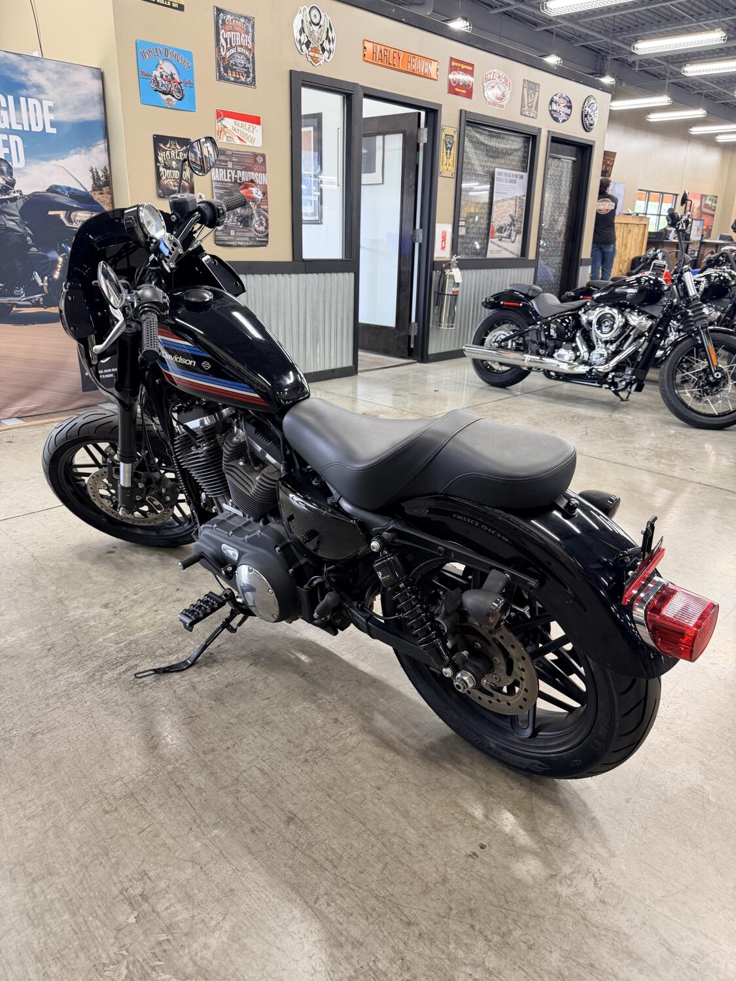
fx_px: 680
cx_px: 368
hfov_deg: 56.8
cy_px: 490
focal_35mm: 24
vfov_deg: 71.6
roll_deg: -1.6
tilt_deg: -20.5
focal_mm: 6.76
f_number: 1.78
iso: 200
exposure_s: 1/60
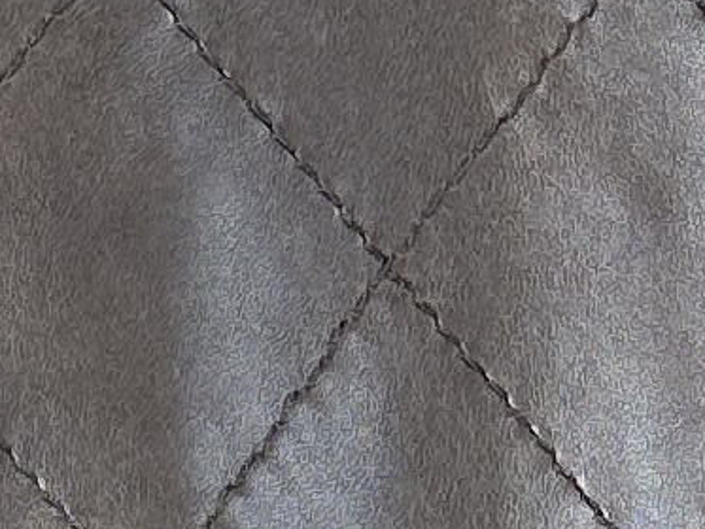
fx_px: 4625
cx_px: -113
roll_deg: -0.7
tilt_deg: -6.0
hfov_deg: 8.6
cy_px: 744
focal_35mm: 227
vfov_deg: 6.5
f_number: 1.78
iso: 80
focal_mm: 6.86
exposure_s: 1/100
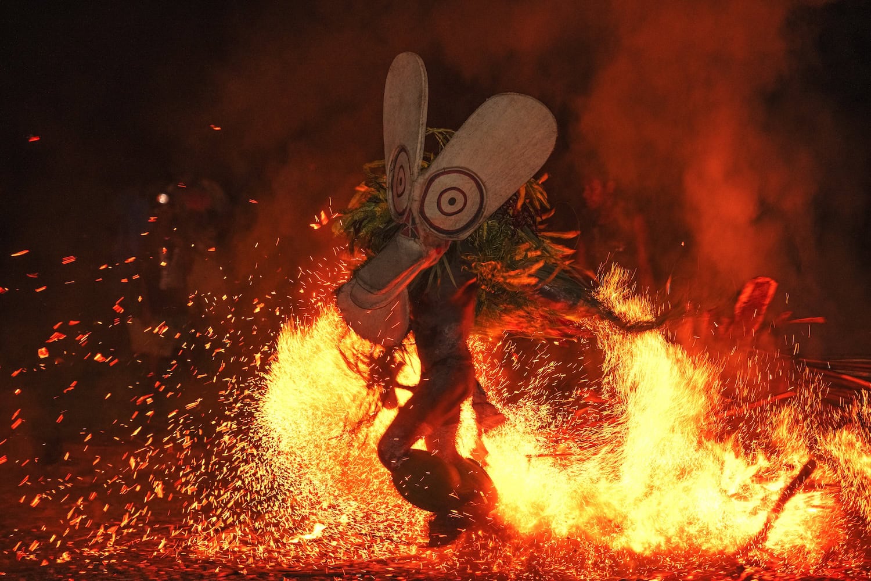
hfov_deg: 13.7
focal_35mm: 150
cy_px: 290
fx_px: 3629
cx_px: 436
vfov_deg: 9.1
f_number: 2.8
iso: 1600
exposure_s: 1/60
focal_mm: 150
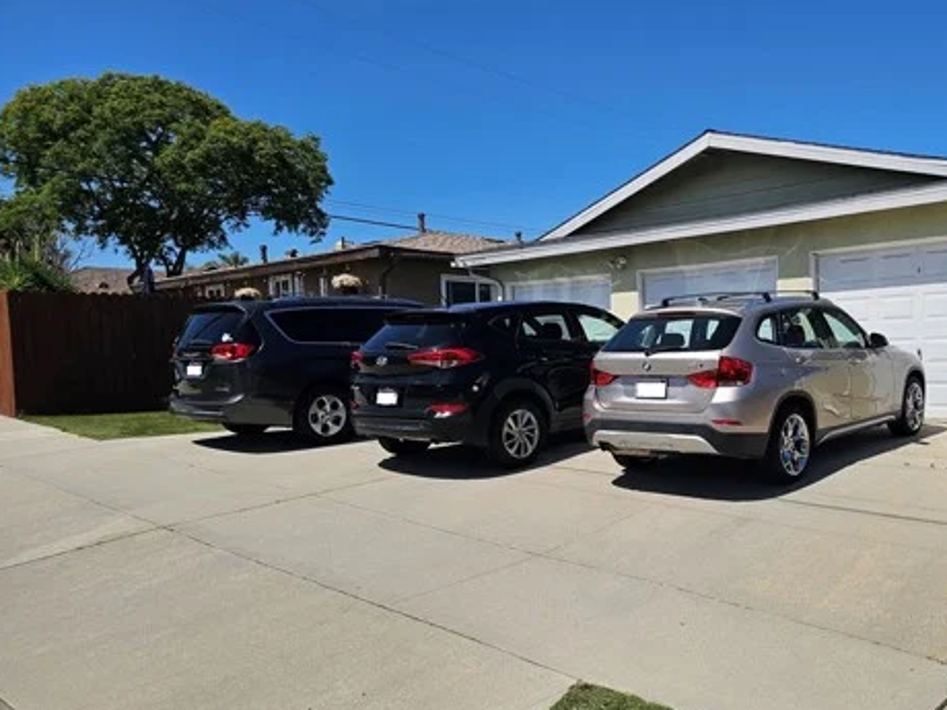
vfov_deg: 44.1
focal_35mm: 32
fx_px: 875
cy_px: 377
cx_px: 646
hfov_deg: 55.4
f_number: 1.7
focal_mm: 6.3
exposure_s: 1/1290
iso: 10
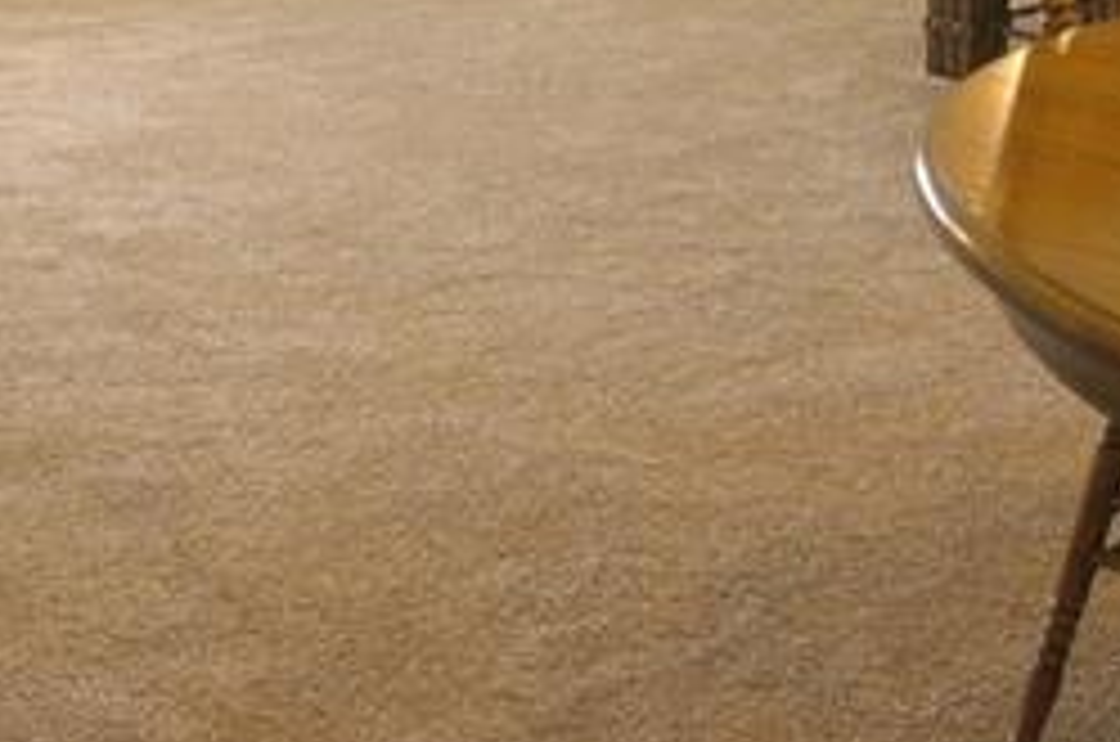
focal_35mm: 73
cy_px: -175
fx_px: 2276
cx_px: 571
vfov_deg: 17.6
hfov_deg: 27.6
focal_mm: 19
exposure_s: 1/30
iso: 250
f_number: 3.5
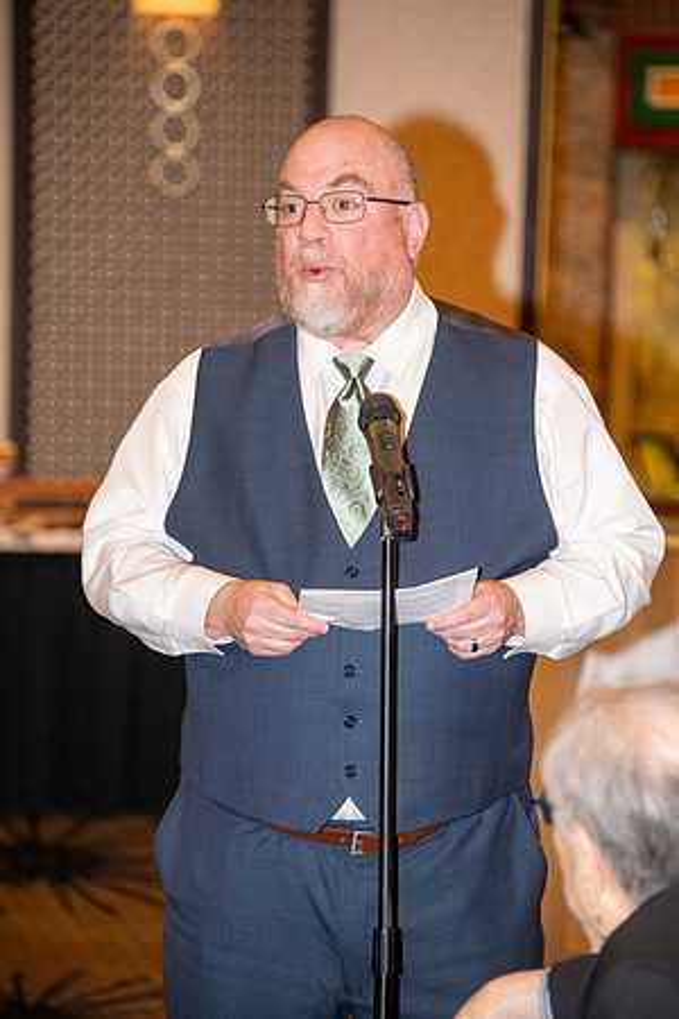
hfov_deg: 6.9
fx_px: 5658
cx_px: 340
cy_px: 510
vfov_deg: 10.3
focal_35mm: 200
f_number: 5.6
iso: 2000
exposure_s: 1/60
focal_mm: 200
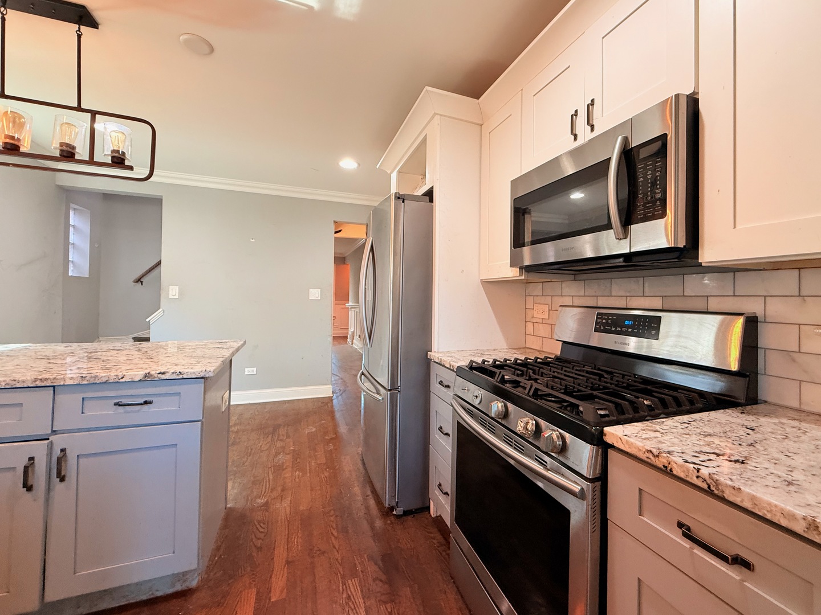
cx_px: 410
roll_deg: -0.5
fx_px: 332
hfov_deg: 102.1
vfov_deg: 85.7
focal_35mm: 14
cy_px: 308
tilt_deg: +0.0
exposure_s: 1/60
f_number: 2.2
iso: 250
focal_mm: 2.22
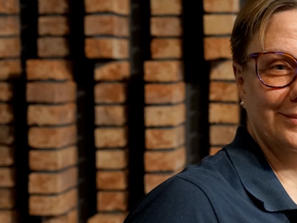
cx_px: 306
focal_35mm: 87
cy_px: 111
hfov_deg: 21.6
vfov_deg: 17.0
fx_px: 746
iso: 2500
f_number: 4
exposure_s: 1/160
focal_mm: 35
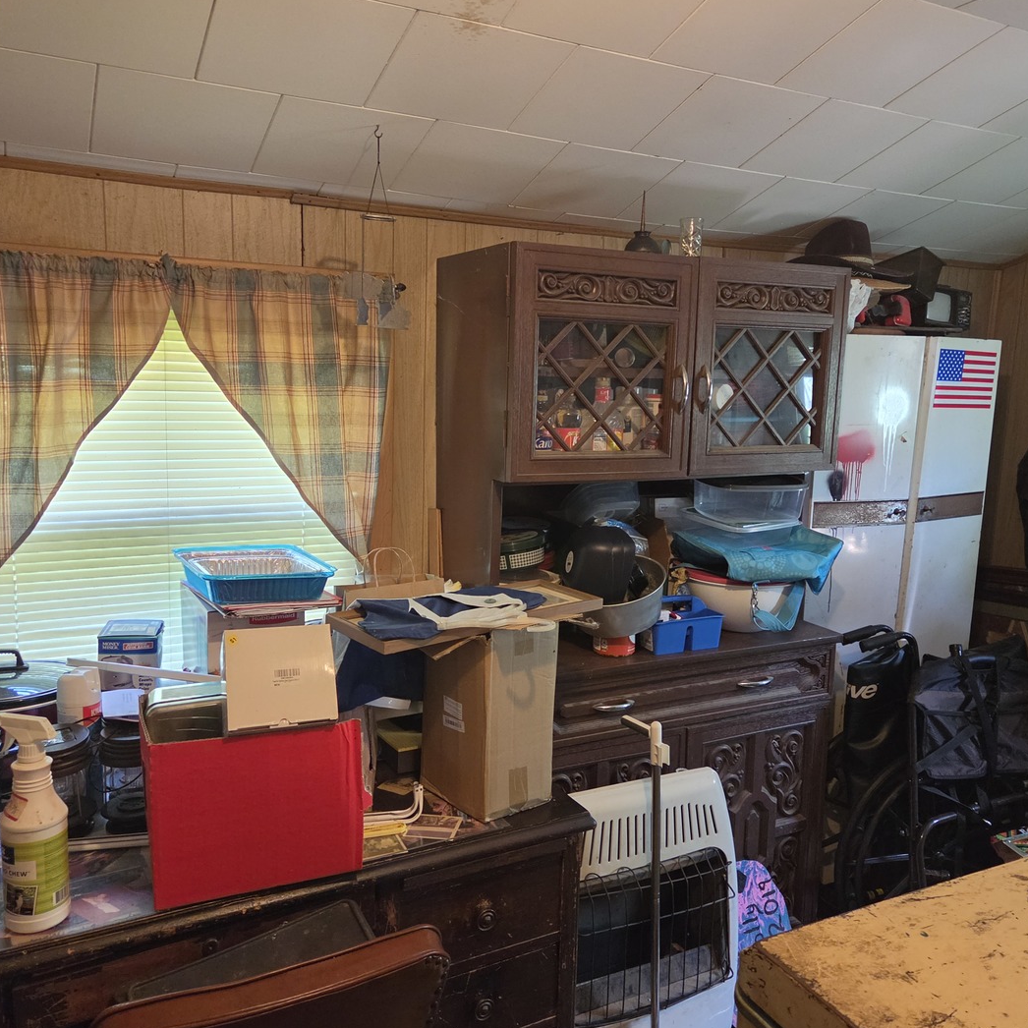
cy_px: 511
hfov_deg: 57.2
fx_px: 941
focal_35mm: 28
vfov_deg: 57.3
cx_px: 553
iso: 800
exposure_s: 1/120
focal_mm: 5.4
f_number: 1.8
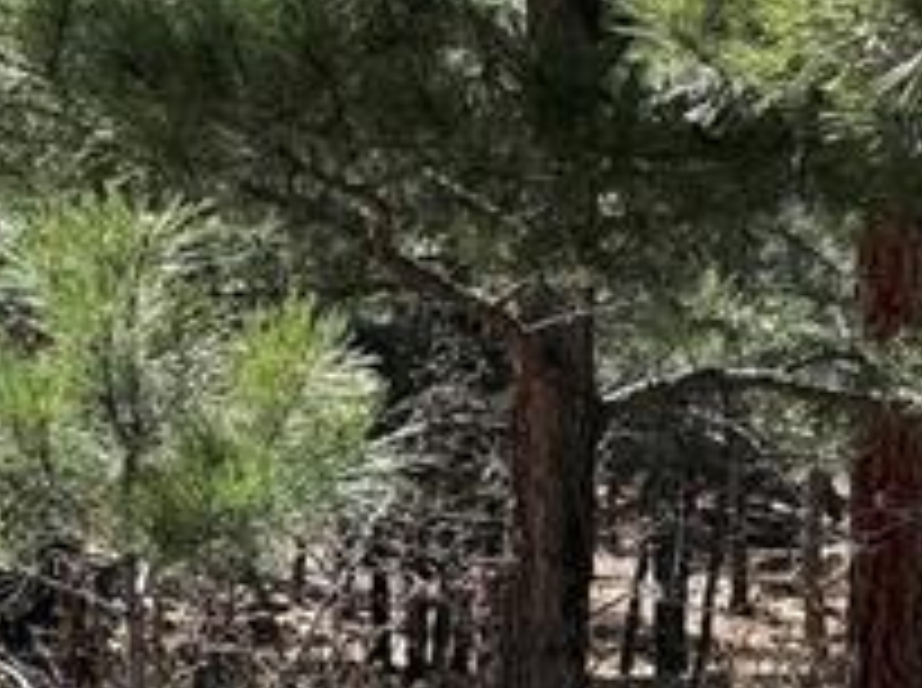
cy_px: 911
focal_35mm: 120
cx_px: 1282
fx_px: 3191
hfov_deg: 15.5
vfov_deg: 11.9
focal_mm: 6.76
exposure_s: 1/1337
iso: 80
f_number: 1.78
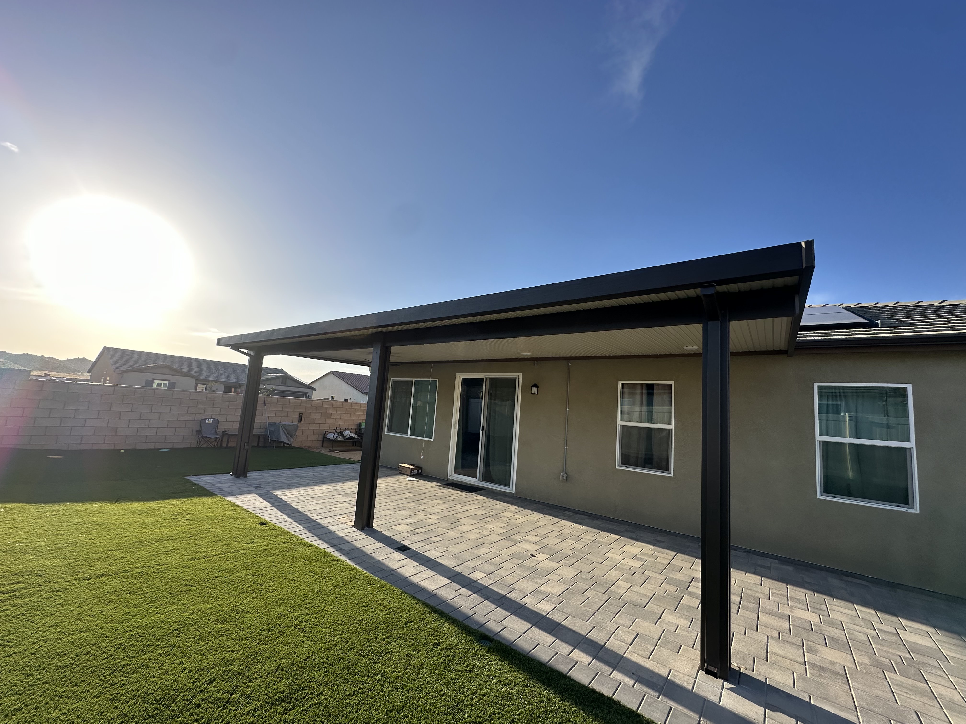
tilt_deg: +10.0
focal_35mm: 14
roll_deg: -5.7
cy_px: 362
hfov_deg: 102.1
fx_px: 391
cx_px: 483
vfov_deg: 85.7
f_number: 2.2
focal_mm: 2.22
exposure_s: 1/1125
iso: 40
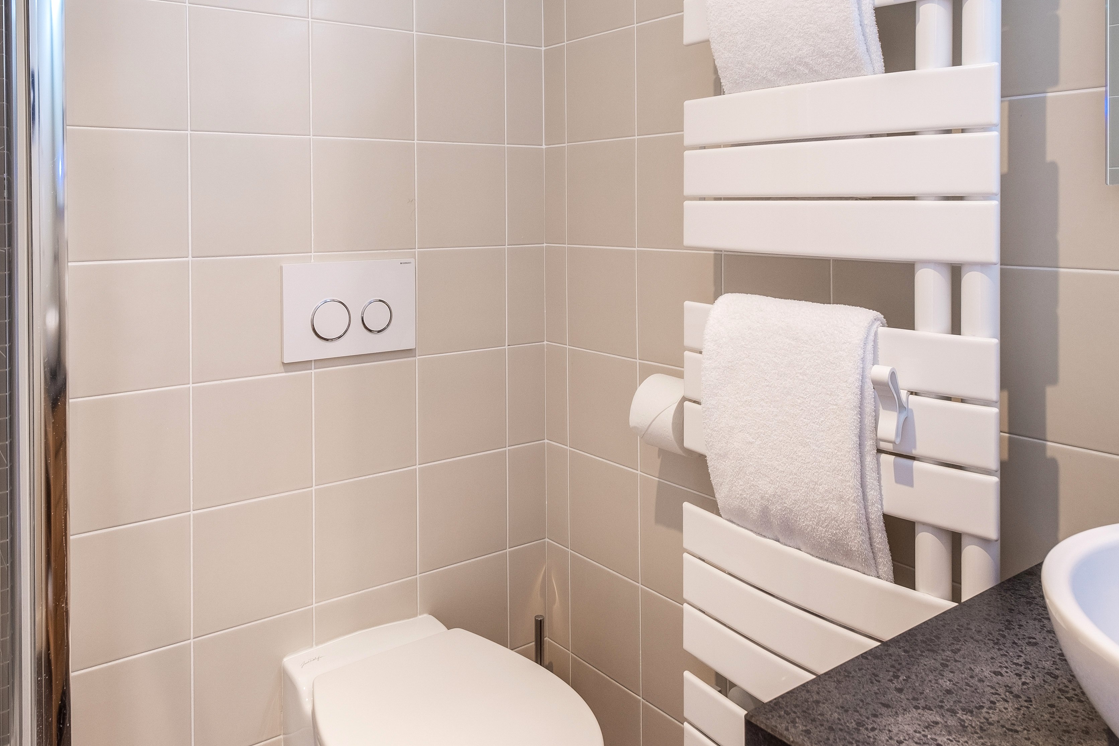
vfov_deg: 45.1
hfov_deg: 65.4
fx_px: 870
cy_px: 206
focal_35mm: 28
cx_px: 514
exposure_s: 1.3
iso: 160
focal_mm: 9.9
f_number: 5.6
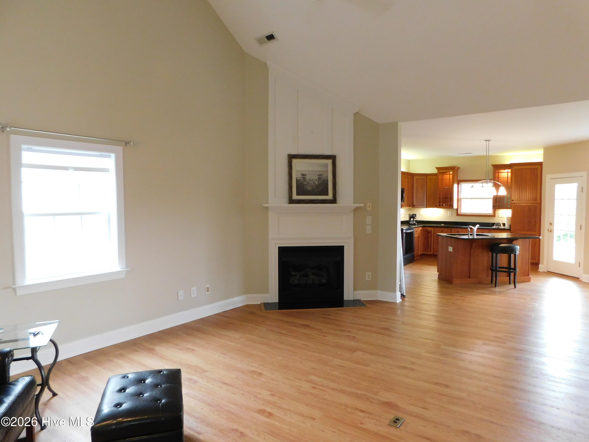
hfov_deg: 73.9
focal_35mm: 23
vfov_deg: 58.9
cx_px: 294
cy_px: 221
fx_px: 391
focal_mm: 4
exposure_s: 1/30
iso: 400
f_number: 3
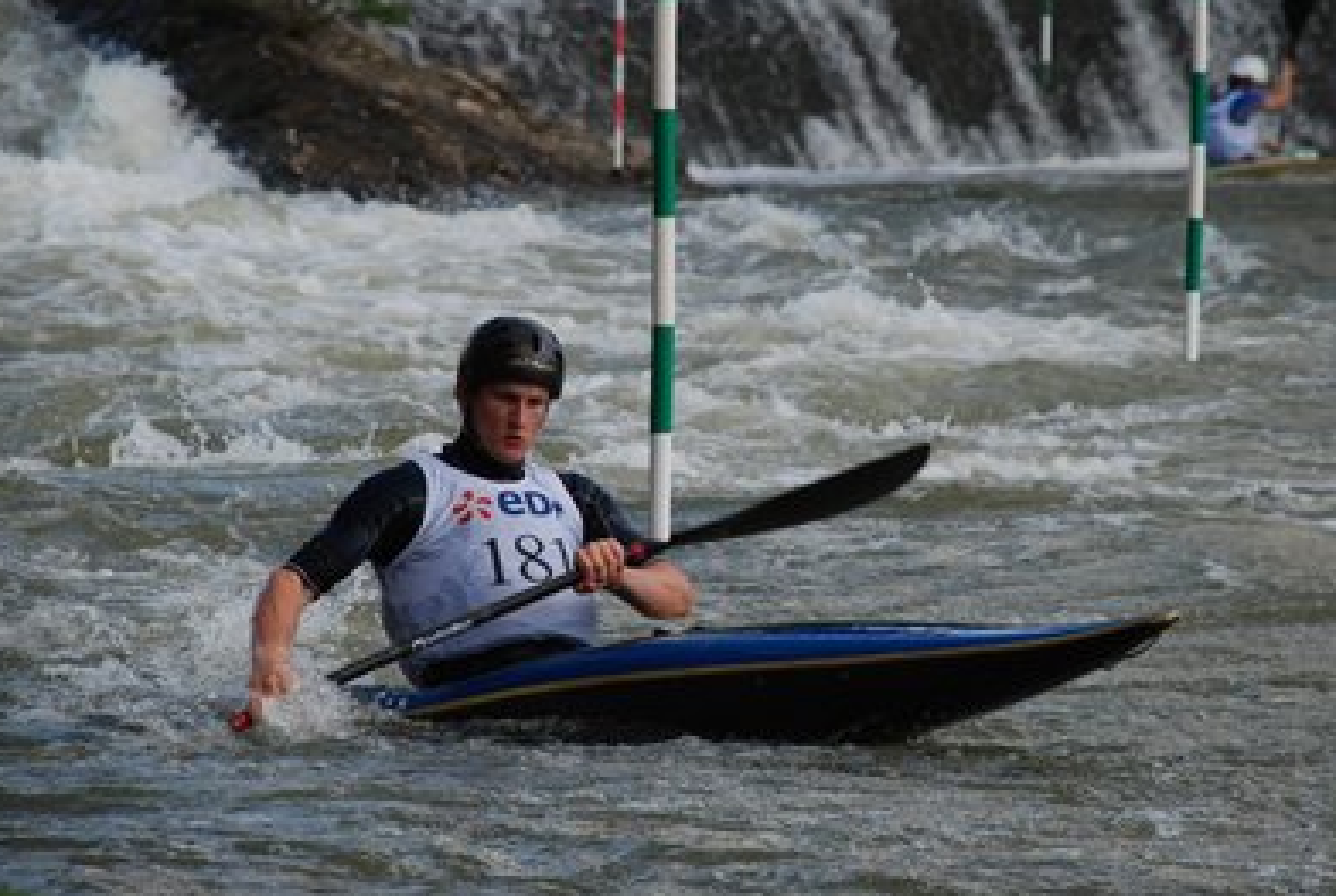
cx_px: 658
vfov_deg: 6.7
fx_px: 7678
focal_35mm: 207
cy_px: 450
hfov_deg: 9.9
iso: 200
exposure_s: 1/320
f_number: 5.6
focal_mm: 135
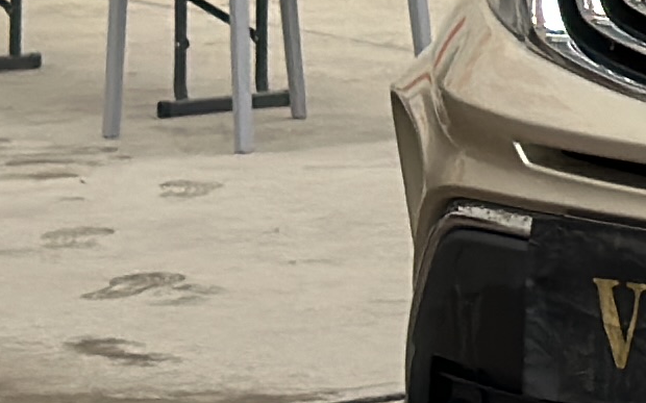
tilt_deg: -2.5
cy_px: -324
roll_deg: -0.9
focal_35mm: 331
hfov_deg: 5.9
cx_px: 1913
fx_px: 5825
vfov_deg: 3.9
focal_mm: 6.86
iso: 100
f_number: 1.78
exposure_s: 1/2809
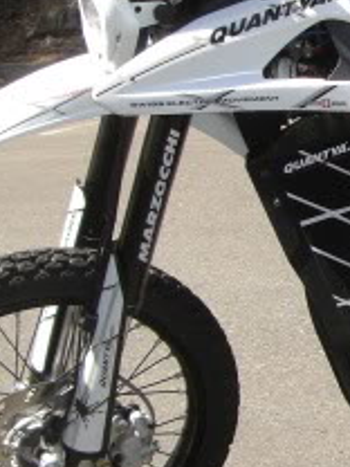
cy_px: 191
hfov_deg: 12.1
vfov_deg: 16.8
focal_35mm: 117
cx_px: 529
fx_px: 1577
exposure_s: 1/320
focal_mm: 6.3
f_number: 3.4
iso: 50
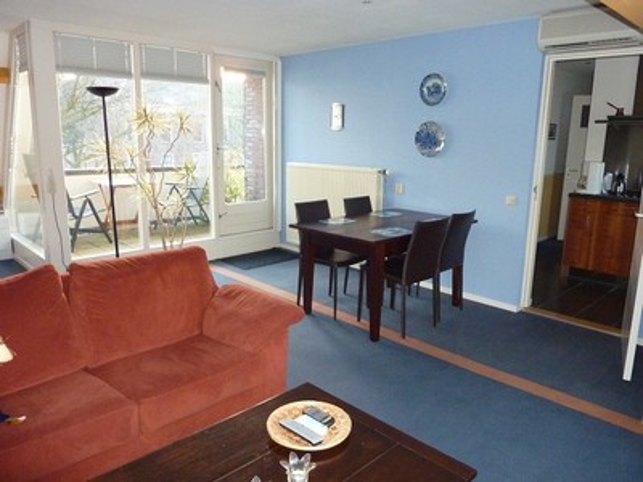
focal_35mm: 25
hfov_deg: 69.4
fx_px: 464
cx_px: 322
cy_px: 241
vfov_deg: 54.9
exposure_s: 1/30
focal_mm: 4.1
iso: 500
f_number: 3.3
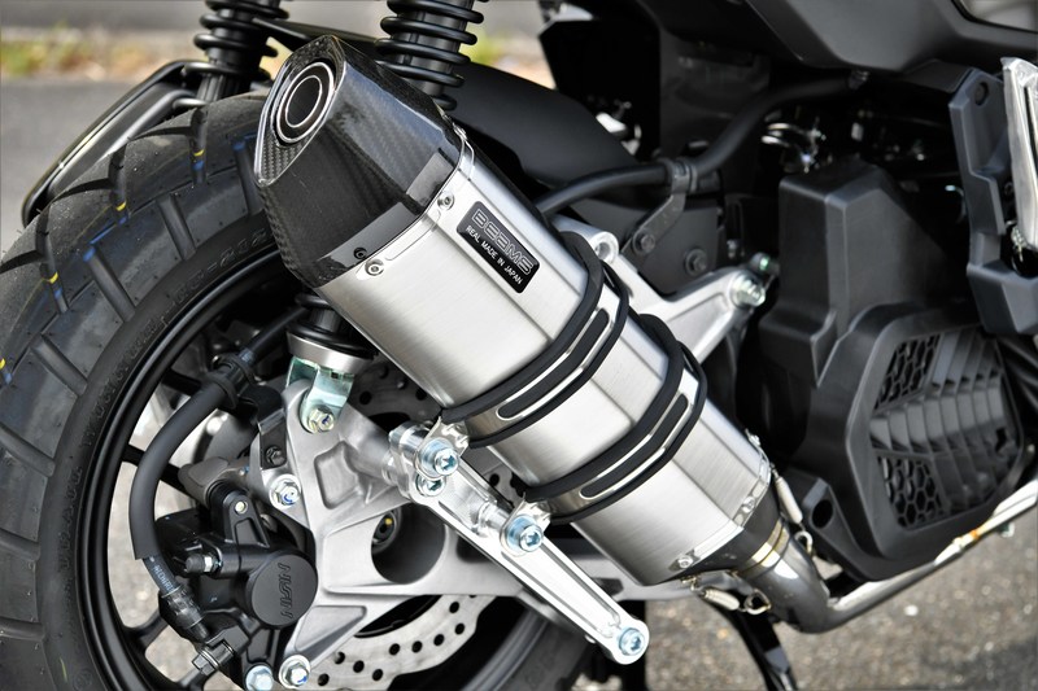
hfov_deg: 28.8
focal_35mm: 70
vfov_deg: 19.4
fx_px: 2018
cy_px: 346
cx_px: 519
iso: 500
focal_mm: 70
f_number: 7.1
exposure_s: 1/800
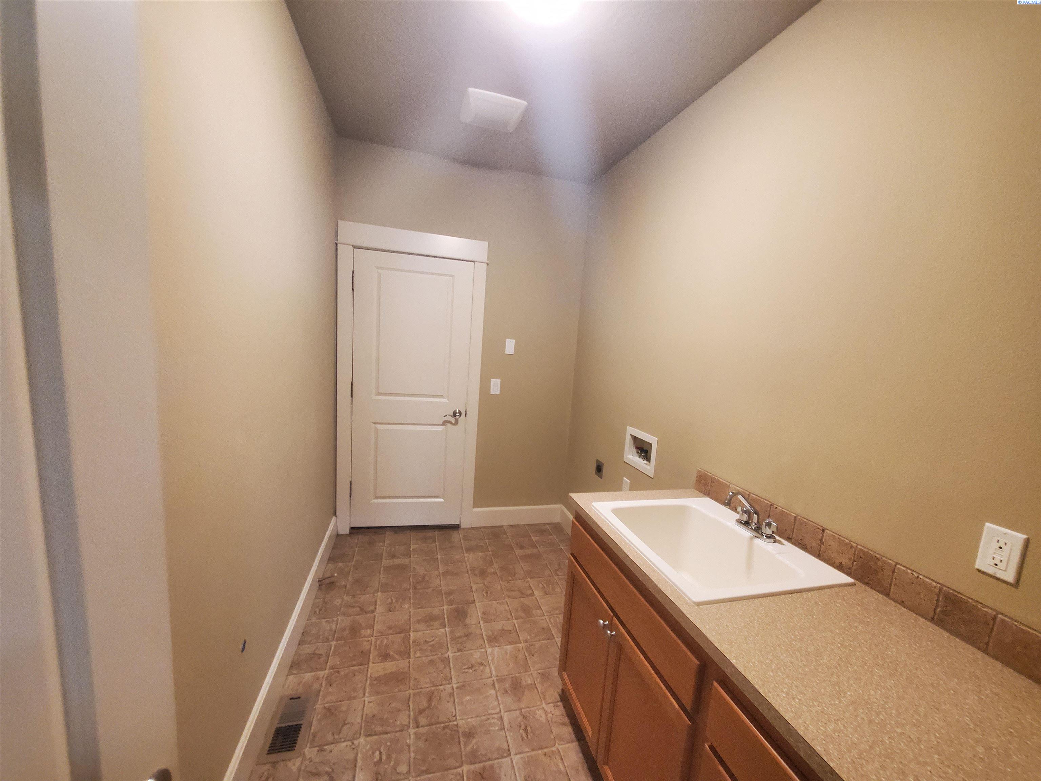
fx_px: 391
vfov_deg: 89.9
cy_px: 390
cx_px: 520
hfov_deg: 106.2
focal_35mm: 13
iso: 800
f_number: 2.2
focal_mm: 1.8
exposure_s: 1/30
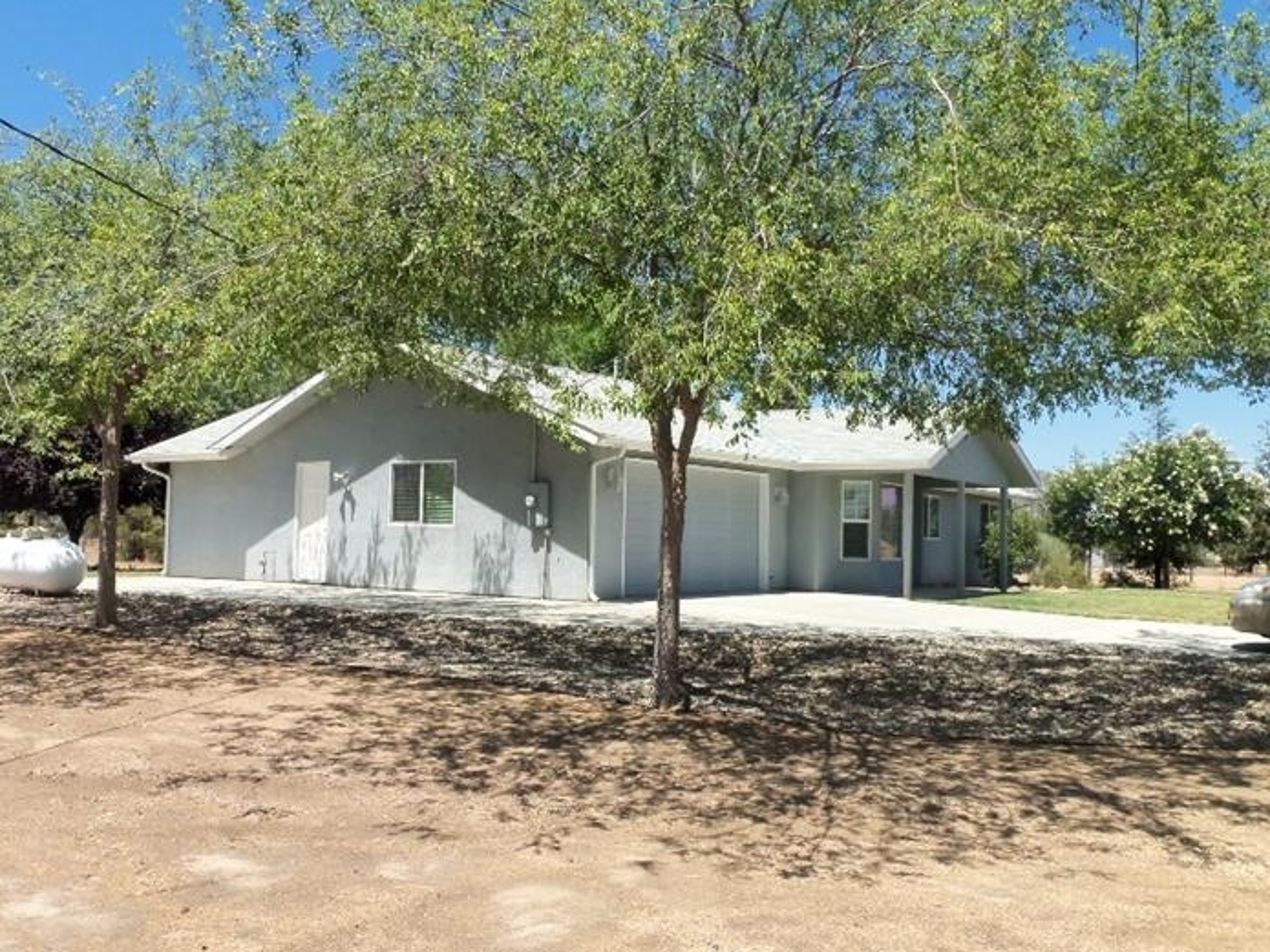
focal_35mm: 32
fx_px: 1174
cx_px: 598
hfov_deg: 56.8
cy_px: 480
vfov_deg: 44.1
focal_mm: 5.2
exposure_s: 1/125
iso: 80
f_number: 8.6
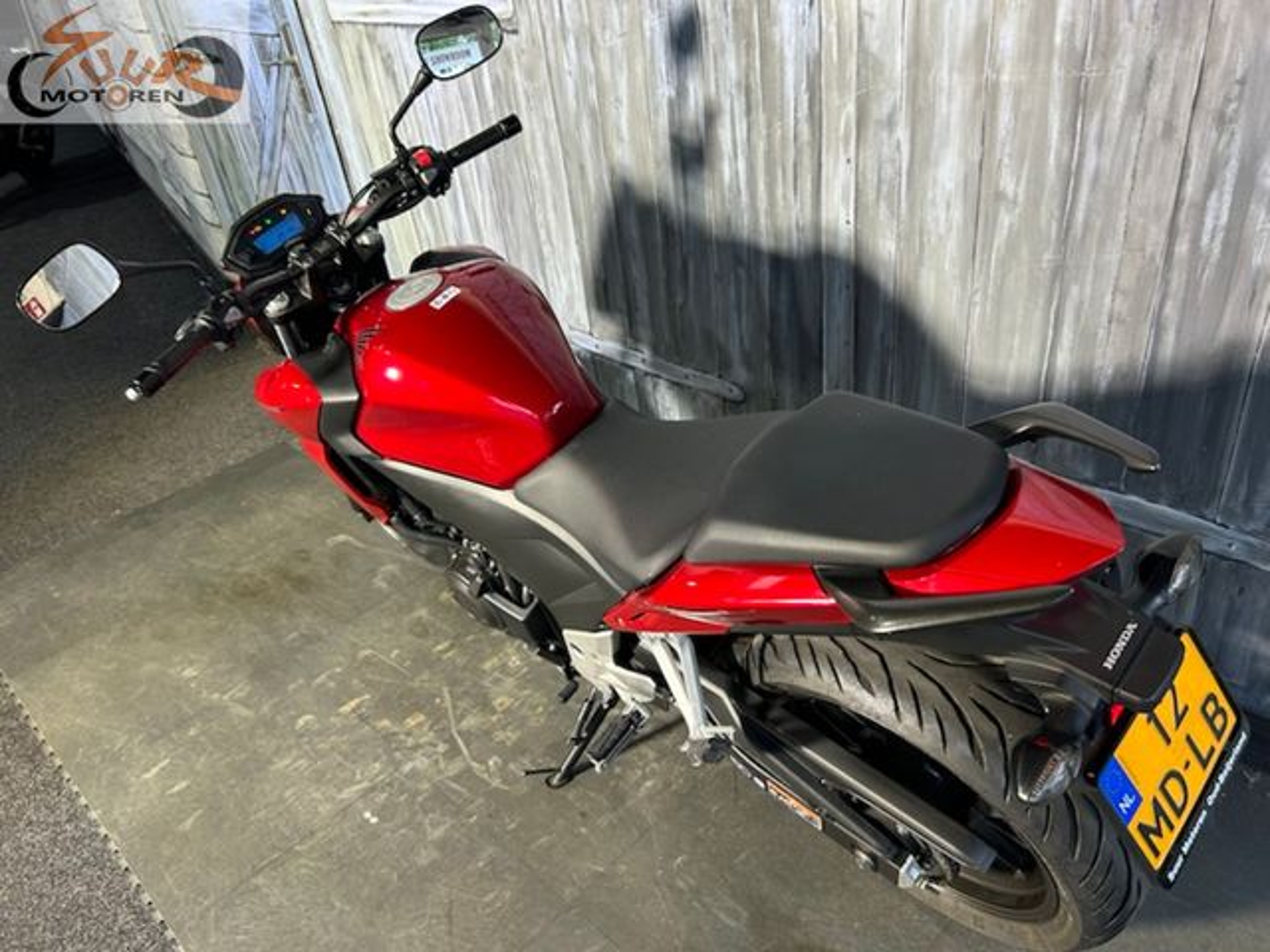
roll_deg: +7.2
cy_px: 476
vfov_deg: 53.1
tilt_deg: -32.7
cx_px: 635
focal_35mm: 26
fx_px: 954
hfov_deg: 67.3
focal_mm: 5.7
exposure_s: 1/100
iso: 64
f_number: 1.5
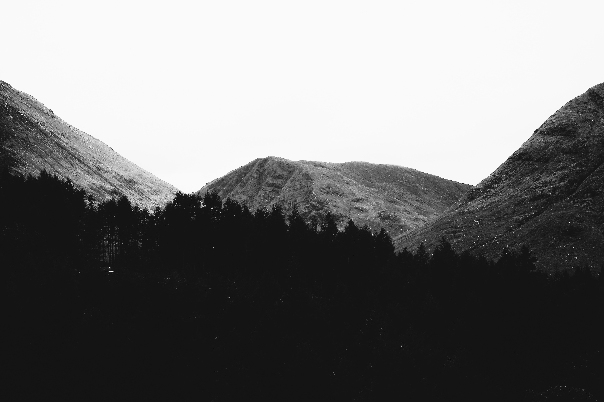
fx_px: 889
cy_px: 201
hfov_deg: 37.5
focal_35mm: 53
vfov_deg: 25.5
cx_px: 302
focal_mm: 35.3
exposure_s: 1/90
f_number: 9
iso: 400
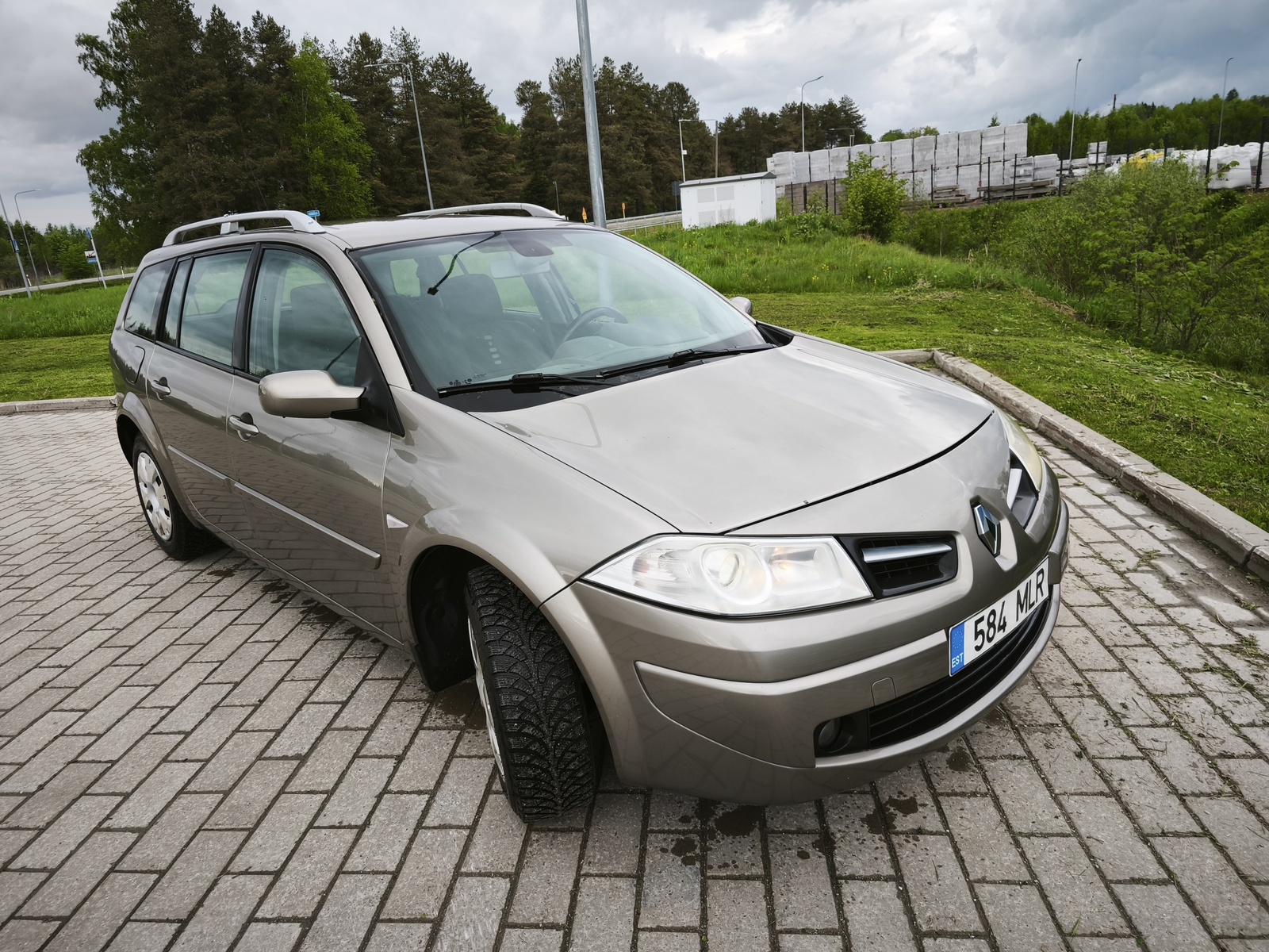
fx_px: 843
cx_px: 634
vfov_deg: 58.9
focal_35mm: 23
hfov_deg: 73.9
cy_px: 476
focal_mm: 5.35
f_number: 1.7
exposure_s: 1/540
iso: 80
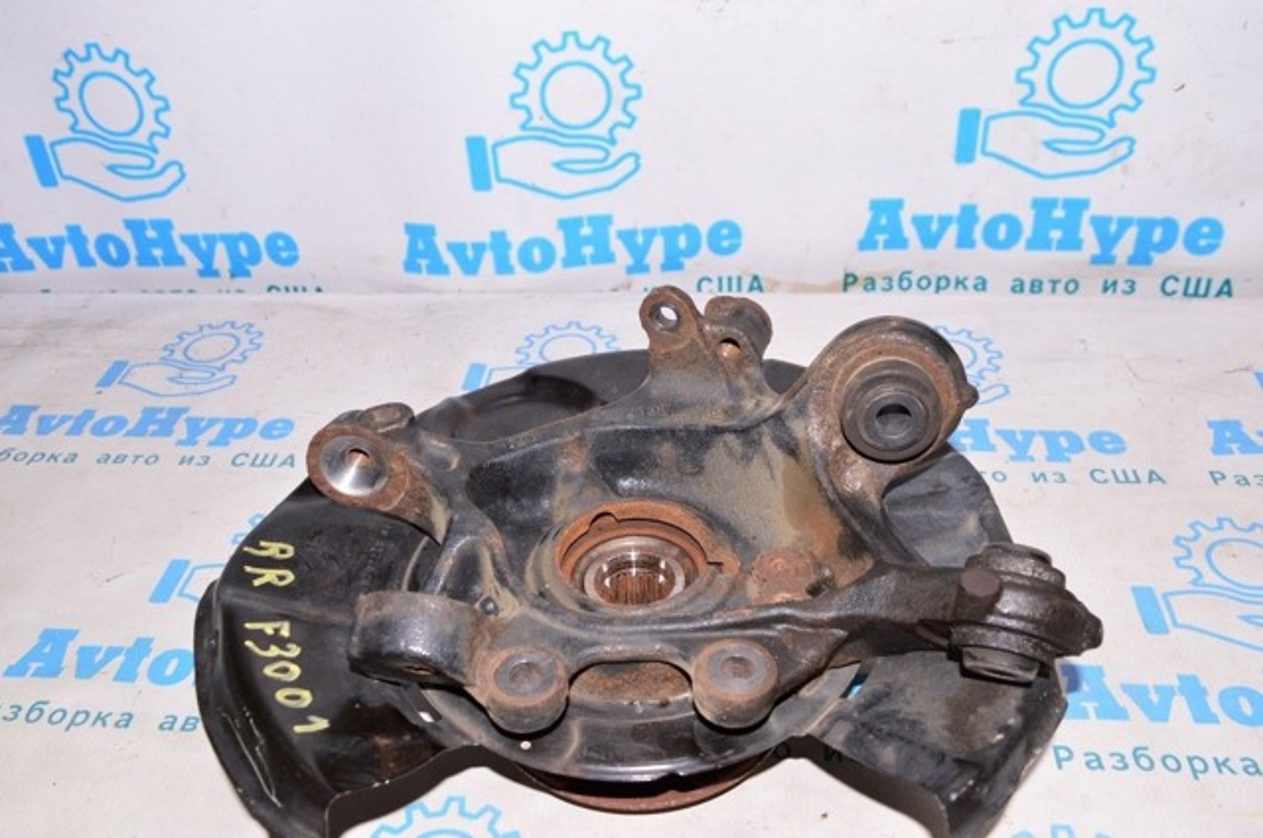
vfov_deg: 39.9
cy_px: 419
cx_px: 632
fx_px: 1156
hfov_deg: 57.3
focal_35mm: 33
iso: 1600
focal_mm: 22
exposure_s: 1/200
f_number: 8
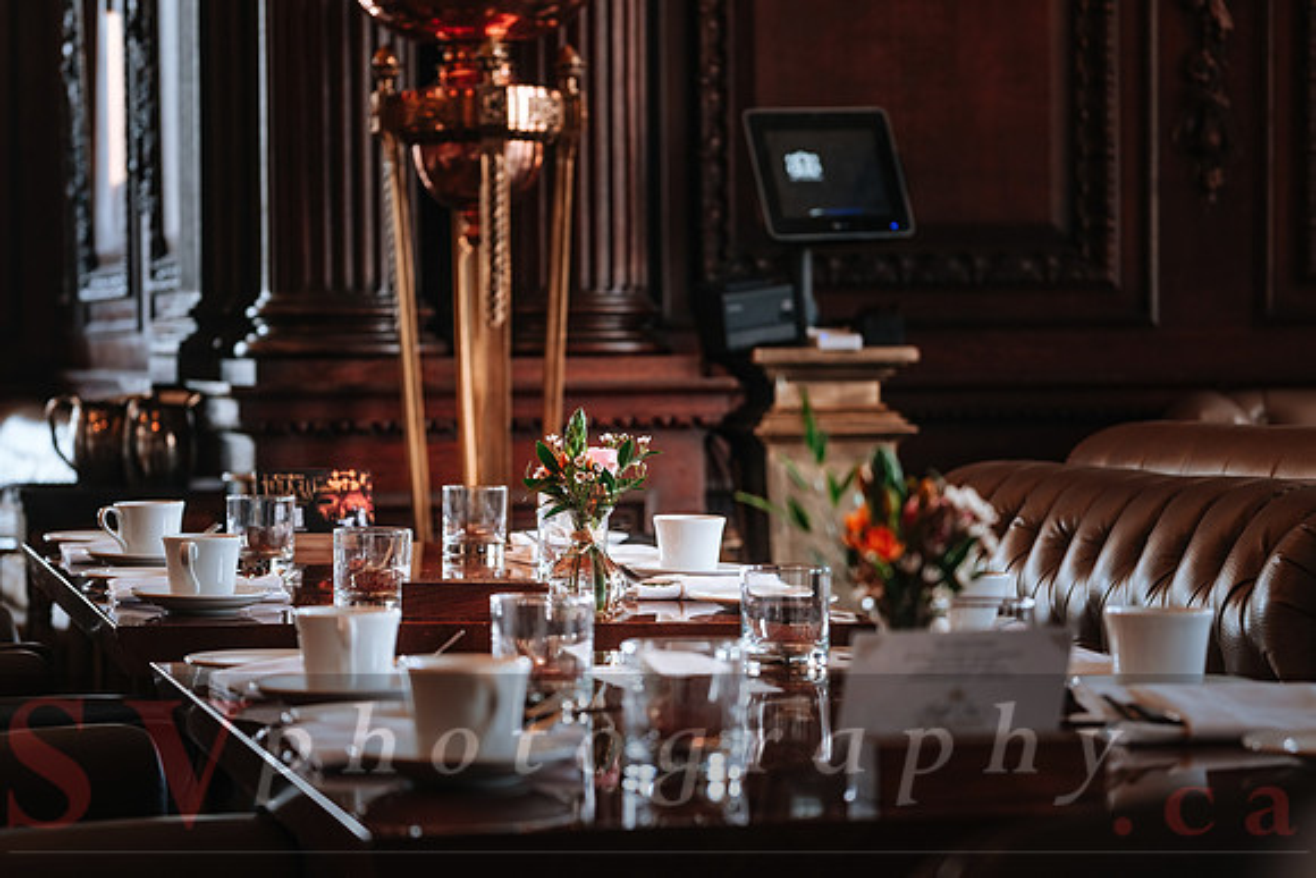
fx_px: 3487
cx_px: 606
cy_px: 473
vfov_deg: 14.3
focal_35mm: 95
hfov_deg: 21.4
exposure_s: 1/50
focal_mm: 58.7
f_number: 2.8
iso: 160
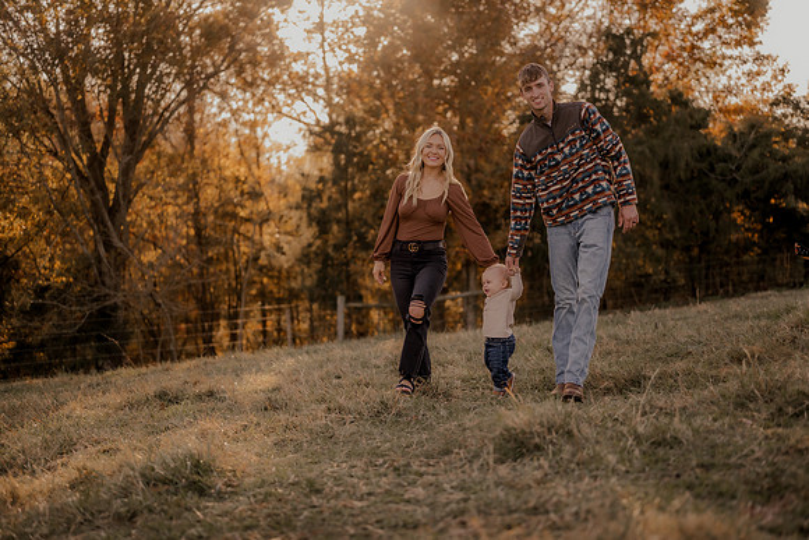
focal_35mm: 50
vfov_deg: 27.0
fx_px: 1124
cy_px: 270
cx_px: 404
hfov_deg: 39.6
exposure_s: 1/1250
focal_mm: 50
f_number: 1.8
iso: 250
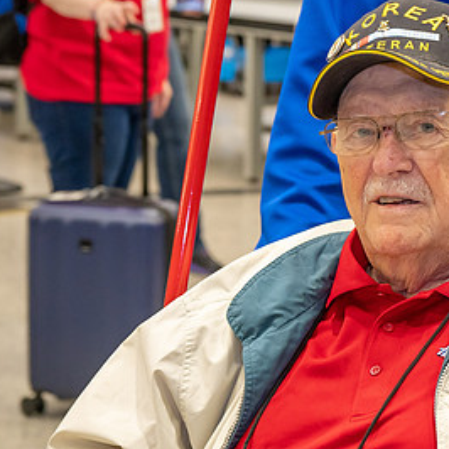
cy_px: 208
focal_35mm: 135
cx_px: 343
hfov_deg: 12.9
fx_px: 1981
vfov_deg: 12.9
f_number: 6
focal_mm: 73
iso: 3200
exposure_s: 1/100
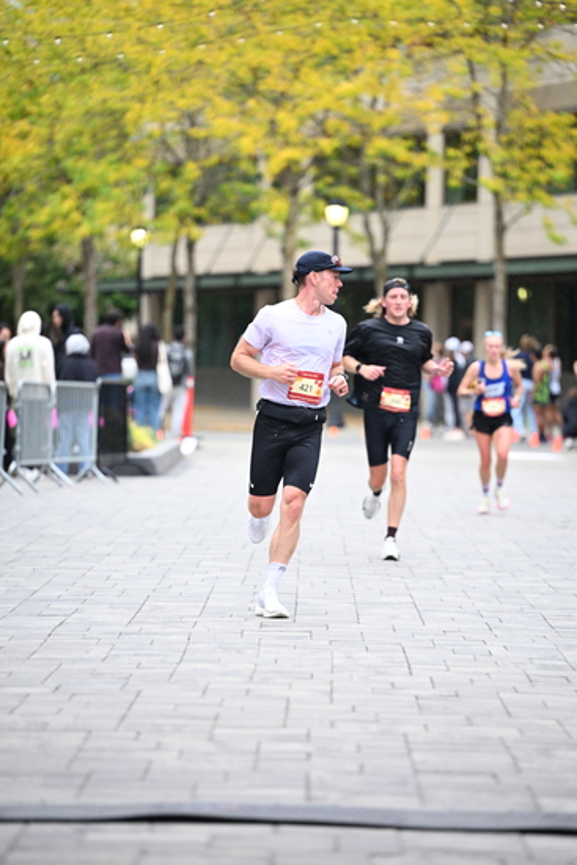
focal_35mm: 160
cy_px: 432
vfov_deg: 12.8
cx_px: 288
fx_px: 3844
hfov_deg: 8.6
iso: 1250
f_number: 2.8
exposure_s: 1/1600
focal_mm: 160
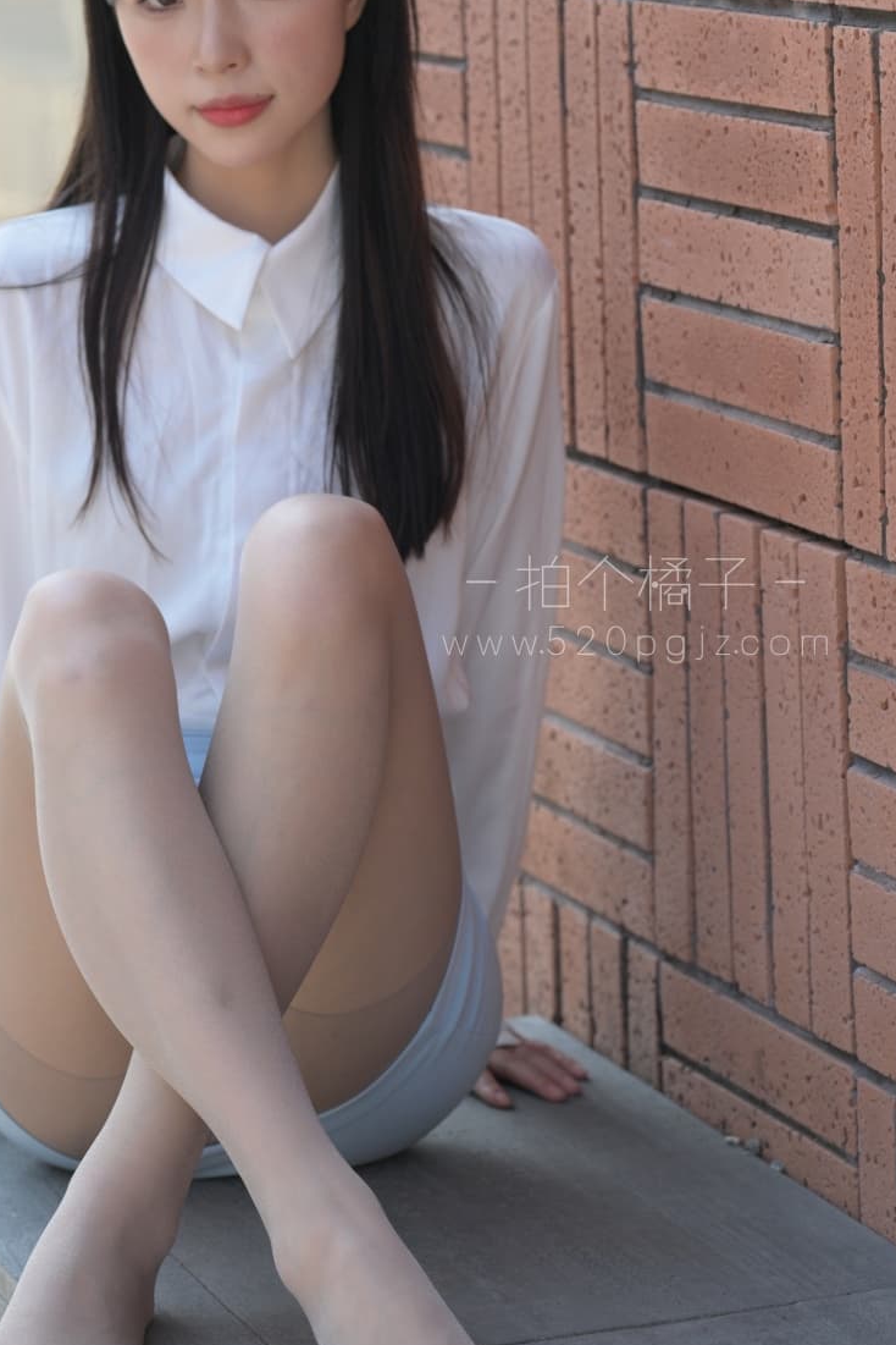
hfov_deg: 9.8
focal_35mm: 139
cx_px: 173
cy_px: 547
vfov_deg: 14.7
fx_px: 5189
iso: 160
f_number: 4.5
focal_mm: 85
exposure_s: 1/320
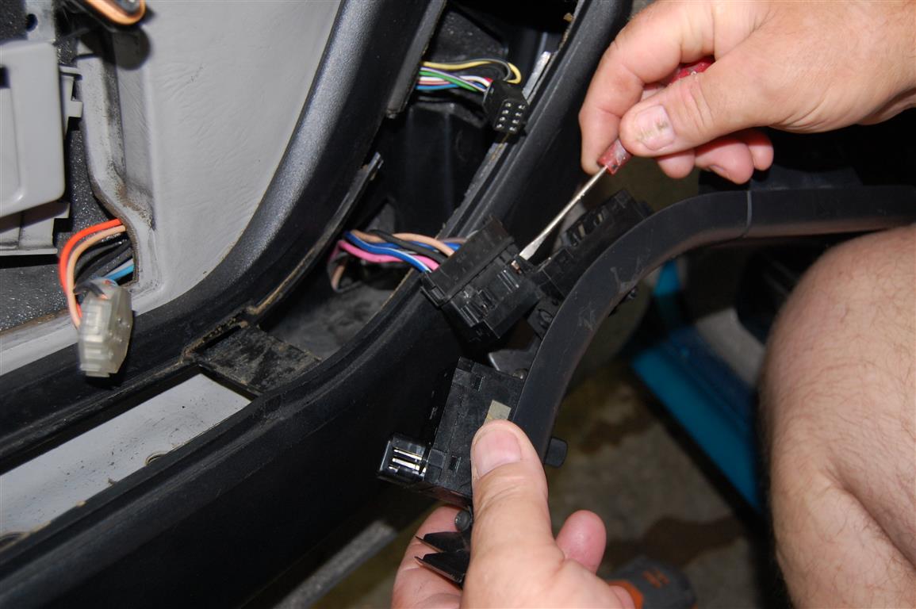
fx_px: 991
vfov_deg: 34.1
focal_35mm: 39
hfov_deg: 49.6
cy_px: 304
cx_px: 458
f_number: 4
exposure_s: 1/60
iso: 400
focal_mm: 26
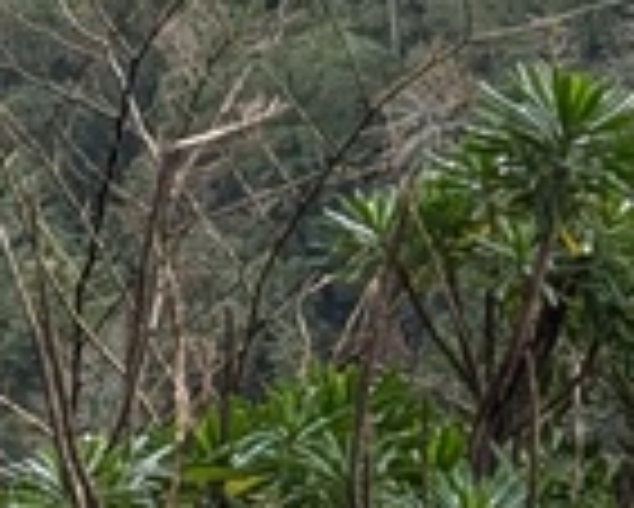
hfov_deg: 5.5
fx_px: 6628
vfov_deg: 4.3
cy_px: -701
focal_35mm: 353
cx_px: 461
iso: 47
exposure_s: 1/730
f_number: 1.85
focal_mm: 6.81
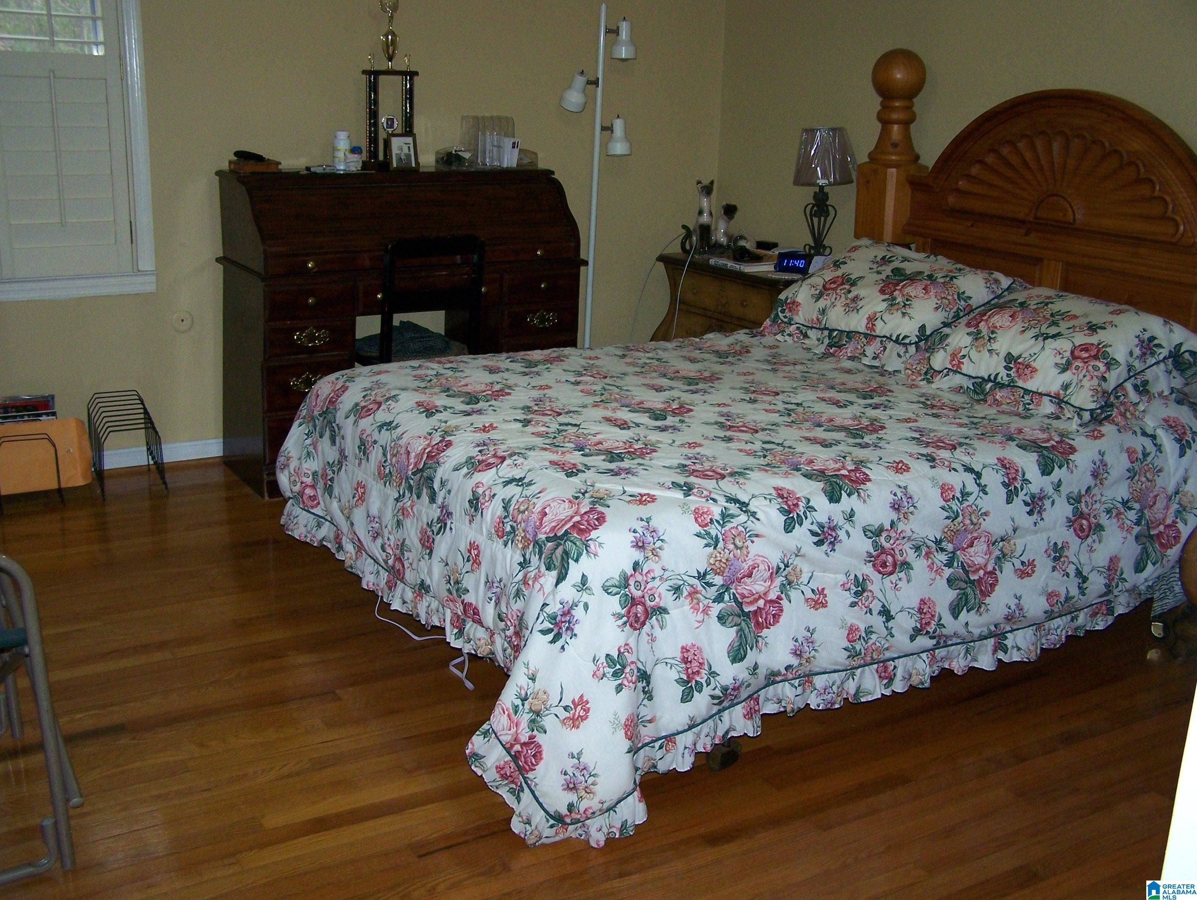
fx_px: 1315
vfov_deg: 37.8
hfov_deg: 48.9
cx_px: 598
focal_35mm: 38
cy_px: 450
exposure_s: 1/60
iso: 160
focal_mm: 6.3
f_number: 2.8
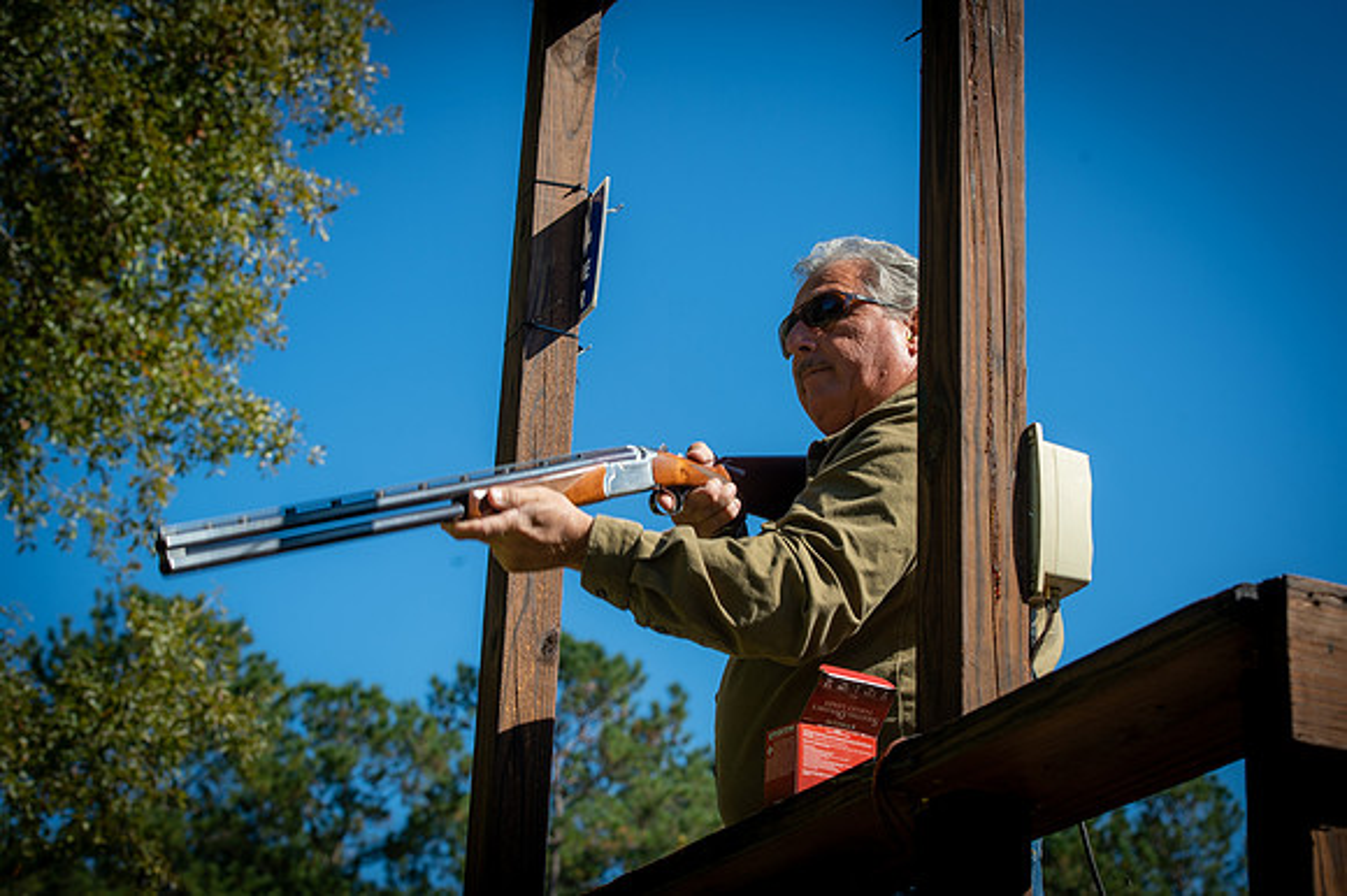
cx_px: 674
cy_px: 448
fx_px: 3066
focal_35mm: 82
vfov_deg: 16.6
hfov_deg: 24.8
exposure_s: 1/200
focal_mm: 82
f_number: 8
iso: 125
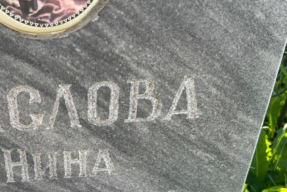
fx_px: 367
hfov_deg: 41.3
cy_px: 168
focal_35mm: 46
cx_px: 68
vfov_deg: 28.3
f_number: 1.5
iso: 50
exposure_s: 1/628
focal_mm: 5.7
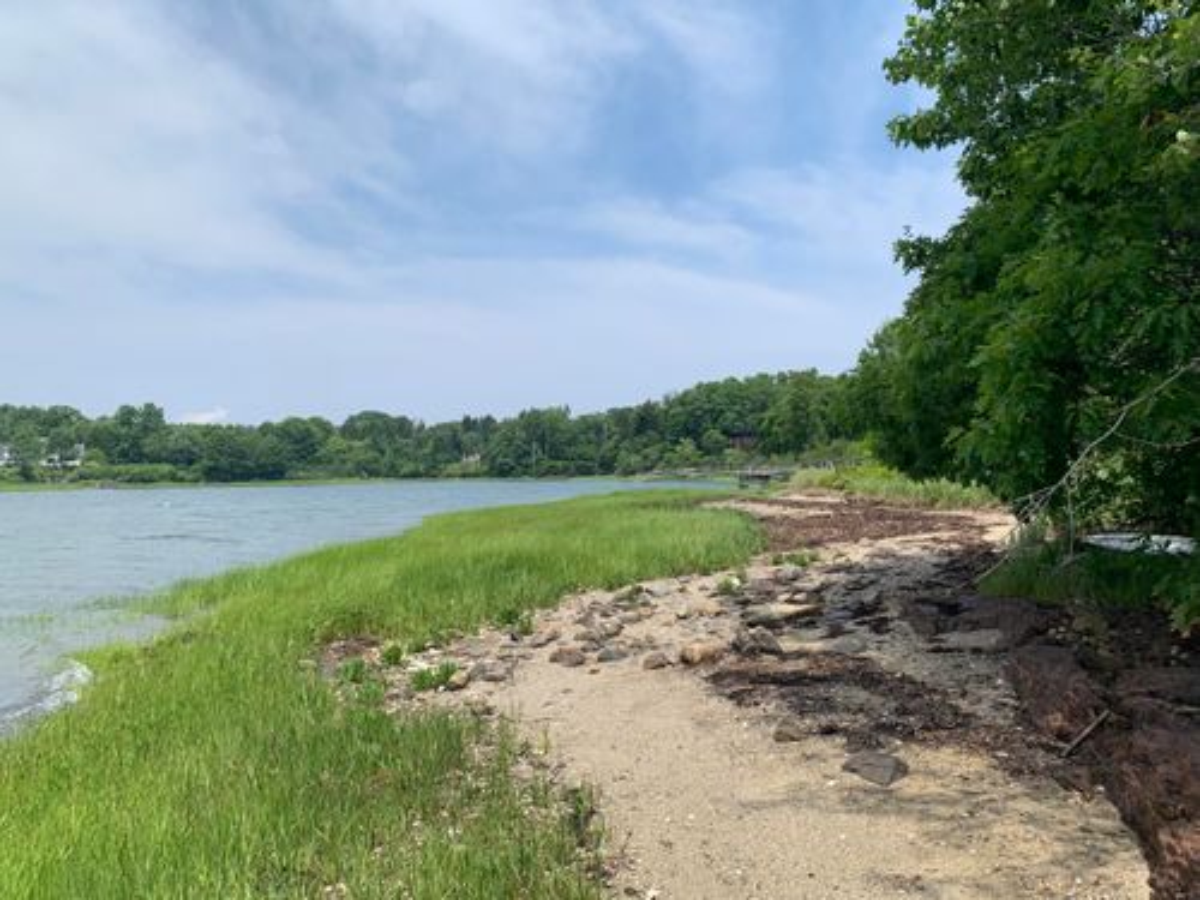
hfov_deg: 67.3
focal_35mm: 26
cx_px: 600
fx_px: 901
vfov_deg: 53.1
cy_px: 450
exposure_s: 1/2994
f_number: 1.8
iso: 25
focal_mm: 4.25
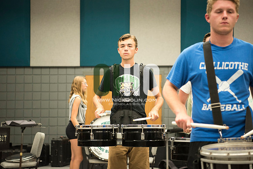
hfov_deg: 28.8
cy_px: 84
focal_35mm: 70
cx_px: 126
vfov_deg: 19.5
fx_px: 492
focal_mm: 70
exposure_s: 1/160
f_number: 2.8
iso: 1250
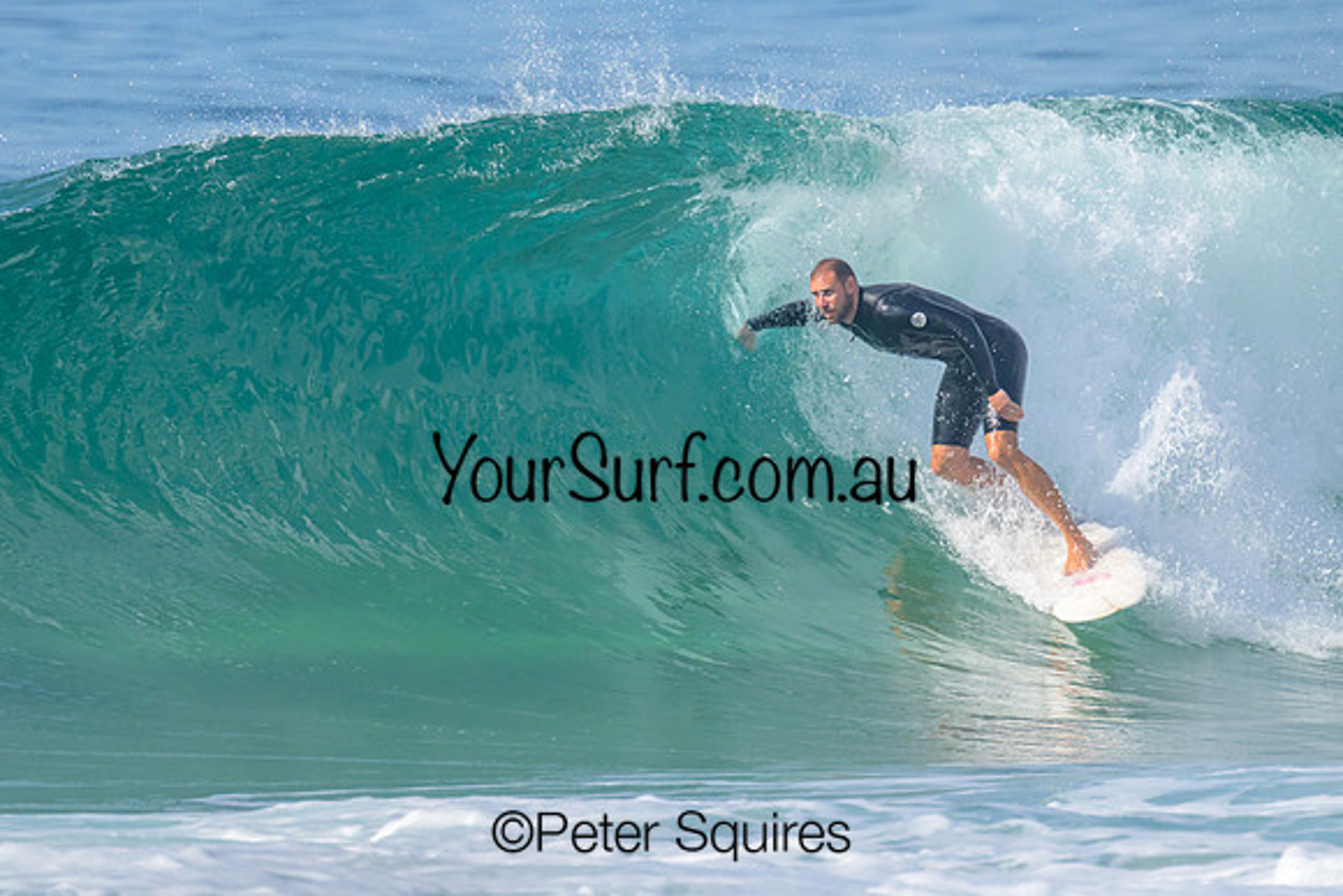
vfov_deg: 1.4
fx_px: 36157
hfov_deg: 2.1
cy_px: 353
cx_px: 736
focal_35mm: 969
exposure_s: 1/2000
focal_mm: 800
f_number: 11
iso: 1000
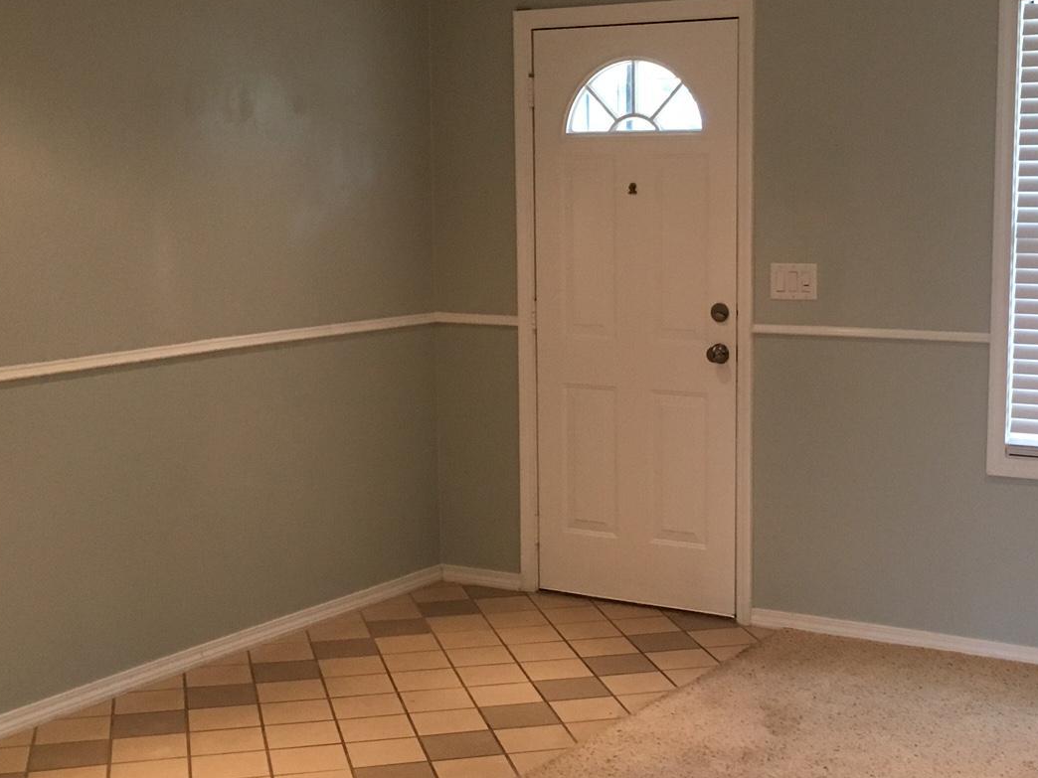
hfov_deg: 34.3
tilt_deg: -6.3
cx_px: 574
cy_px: 393
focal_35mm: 56
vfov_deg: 26.1
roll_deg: +0.6
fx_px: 1679
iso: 125
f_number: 2.2
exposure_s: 1/30
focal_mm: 4.15
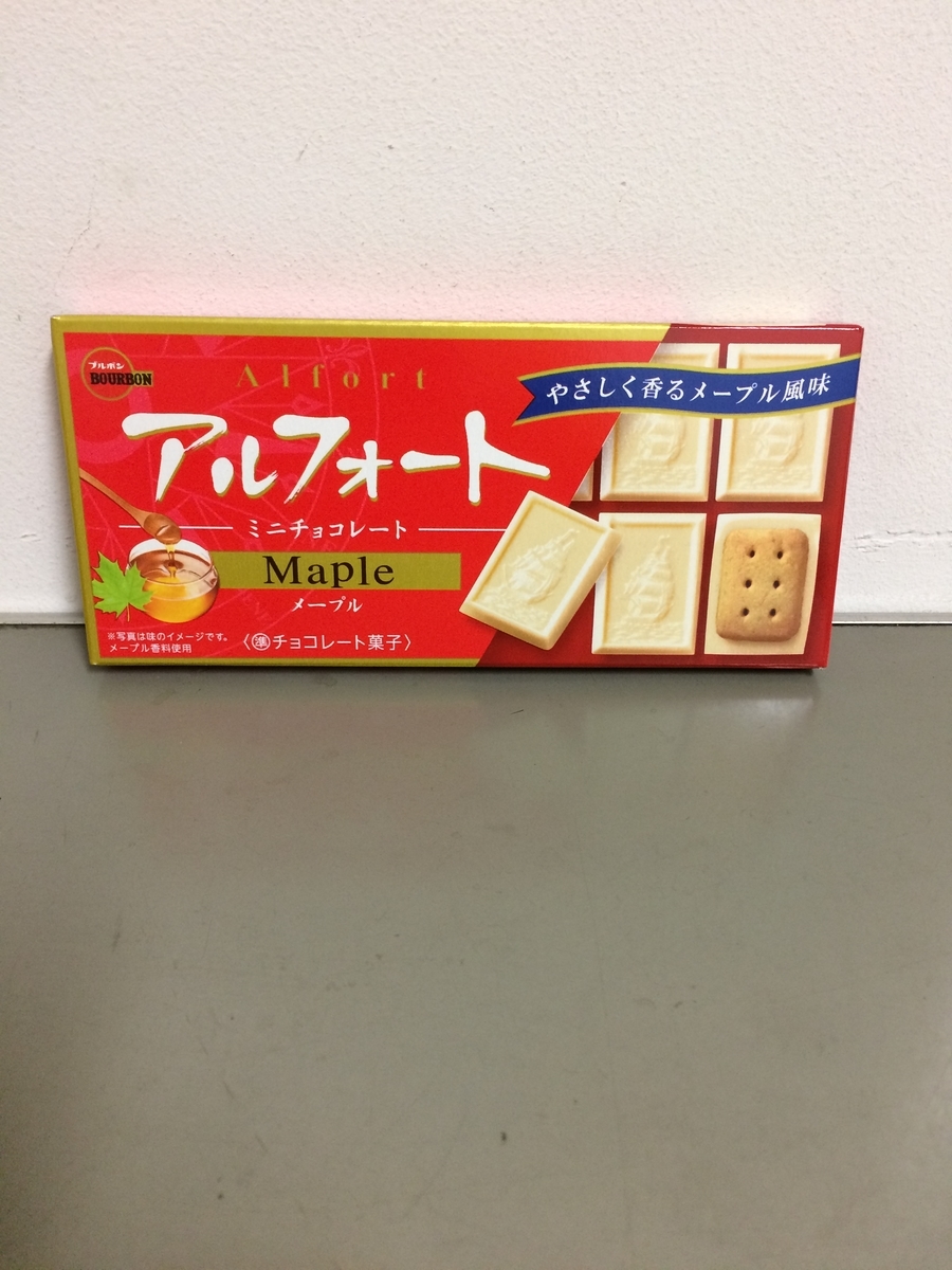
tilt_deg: -34.0
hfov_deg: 48.2
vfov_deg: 61.7
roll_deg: +2.8
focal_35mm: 29
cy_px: 635
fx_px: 1063
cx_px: 476
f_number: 2.2
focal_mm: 4.15
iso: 160
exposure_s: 1/30
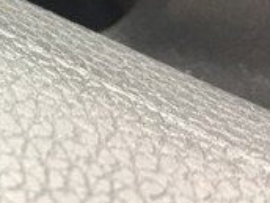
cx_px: -91
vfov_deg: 12.5
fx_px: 866
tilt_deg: -48.8
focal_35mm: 111
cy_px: -127
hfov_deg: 16.6
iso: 64
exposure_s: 1/33
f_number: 2.2
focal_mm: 4.15
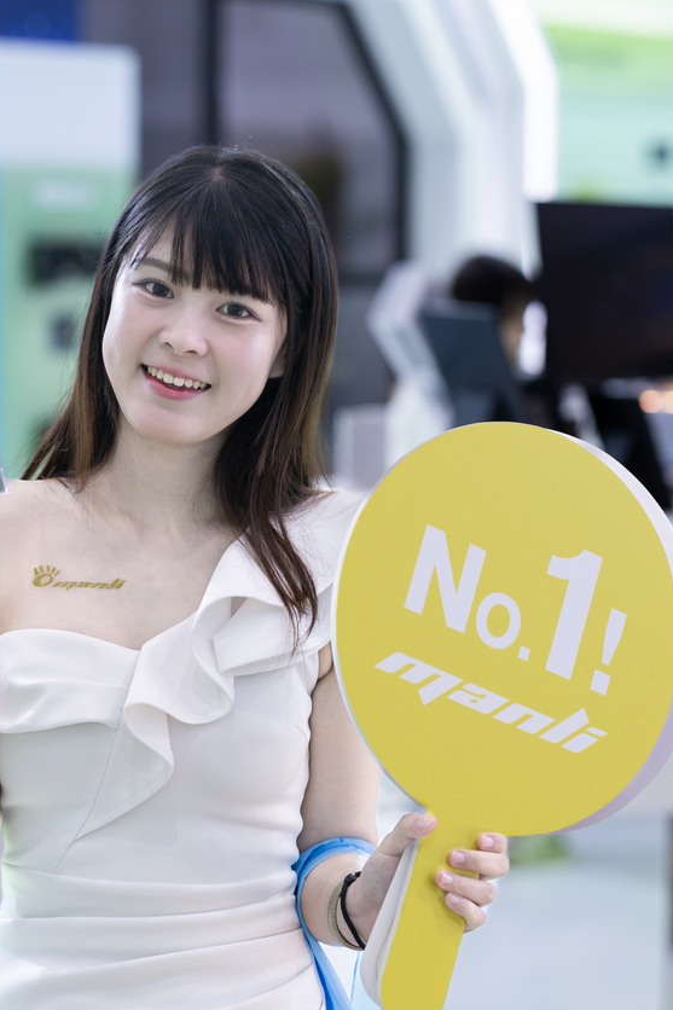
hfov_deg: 11.5
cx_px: 228
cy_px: 599
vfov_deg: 17.2
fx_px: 3338
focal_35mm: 119
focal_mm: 85
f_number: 2.8
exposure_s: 1/60
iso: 100
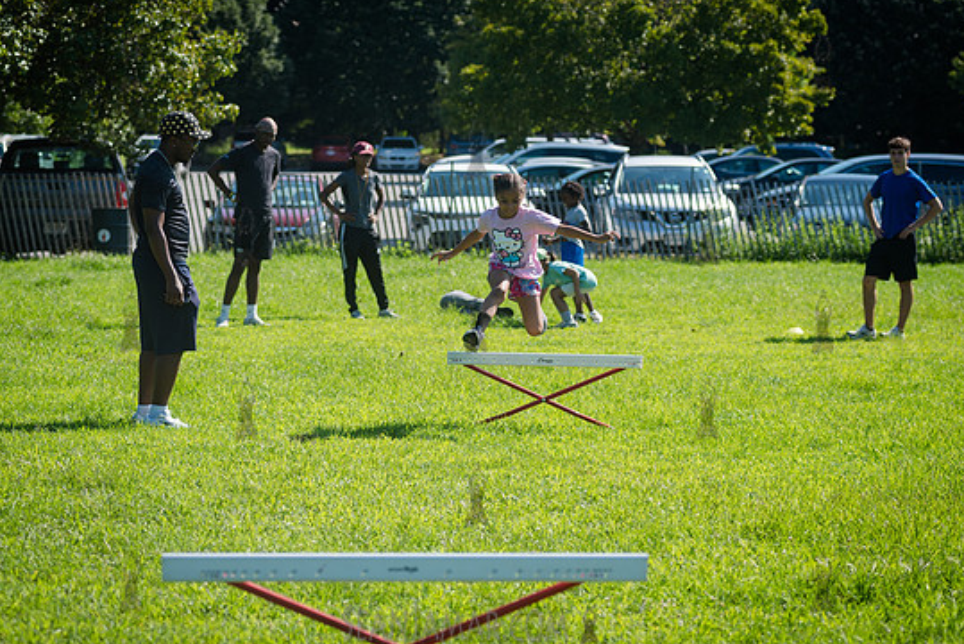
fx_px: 3135
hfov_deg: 17.5
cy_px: 323
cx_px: 501
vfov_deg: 11.7
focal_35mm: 117
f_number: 4
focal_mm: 100
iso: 200
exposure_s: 1/1250
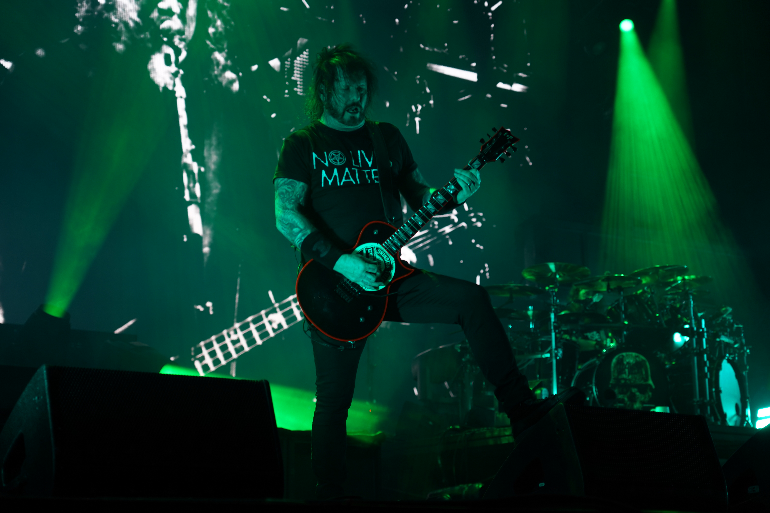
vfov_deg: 19.7
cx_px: 385
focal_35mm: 69
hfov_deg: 29.2
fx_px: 1476
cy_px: 256
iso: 250
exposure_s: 1/80
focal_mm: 69
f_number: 4
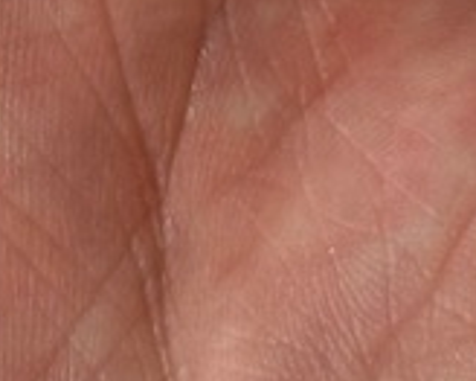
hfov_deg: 5.3
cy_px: -893
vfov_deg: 4.0
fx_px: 5153
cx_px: 421
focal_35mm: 366
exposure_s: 1/78
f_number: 1.78
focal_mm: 6.86
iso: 80
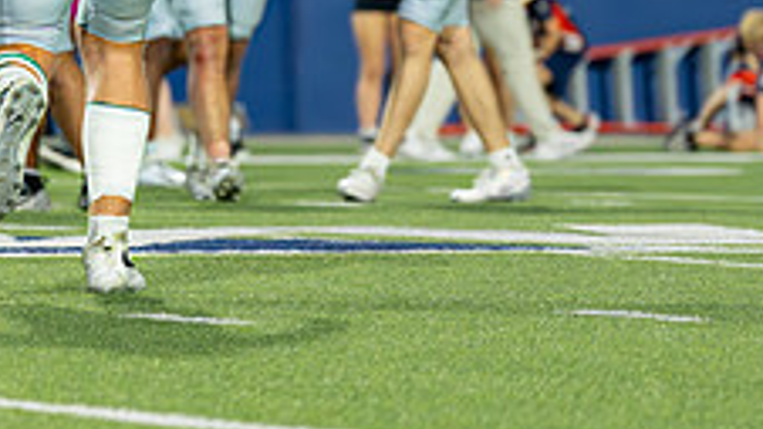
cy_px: -394
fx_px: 11125
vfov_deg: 2.2
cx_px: -83
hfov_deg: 3.9
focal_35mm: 550
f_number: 2.8
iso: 3200
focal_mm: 127
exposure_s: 1/1600
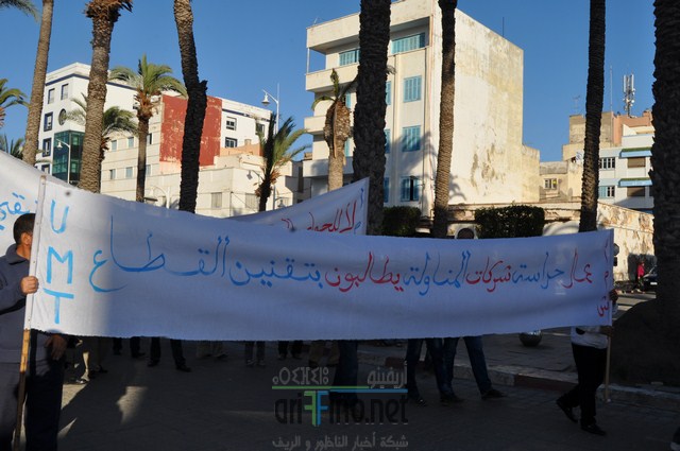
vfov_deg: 39.9
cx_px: 340
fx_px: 623
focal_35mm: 33
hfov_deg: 57.3
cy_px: 226
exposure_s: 1/200
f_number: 14
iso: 200
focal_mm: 22
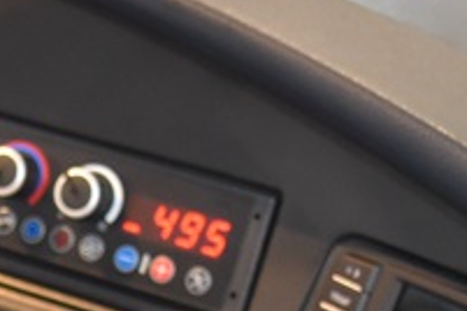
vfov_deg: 6.7
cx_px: -253
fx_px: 2633
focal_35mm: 203
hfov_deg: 9.8
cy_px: 376
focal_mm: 34
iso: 2200
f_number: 4
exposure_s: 1/60
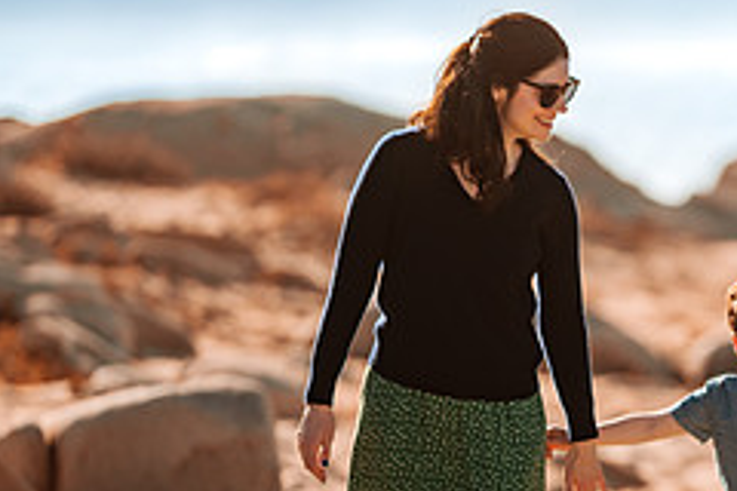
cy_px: 400
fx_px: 6673
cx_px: 881
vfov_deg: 4.2
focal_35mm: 326
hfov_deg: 6.3
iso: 50
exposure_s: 1/4000
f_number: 1.8
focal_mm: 135
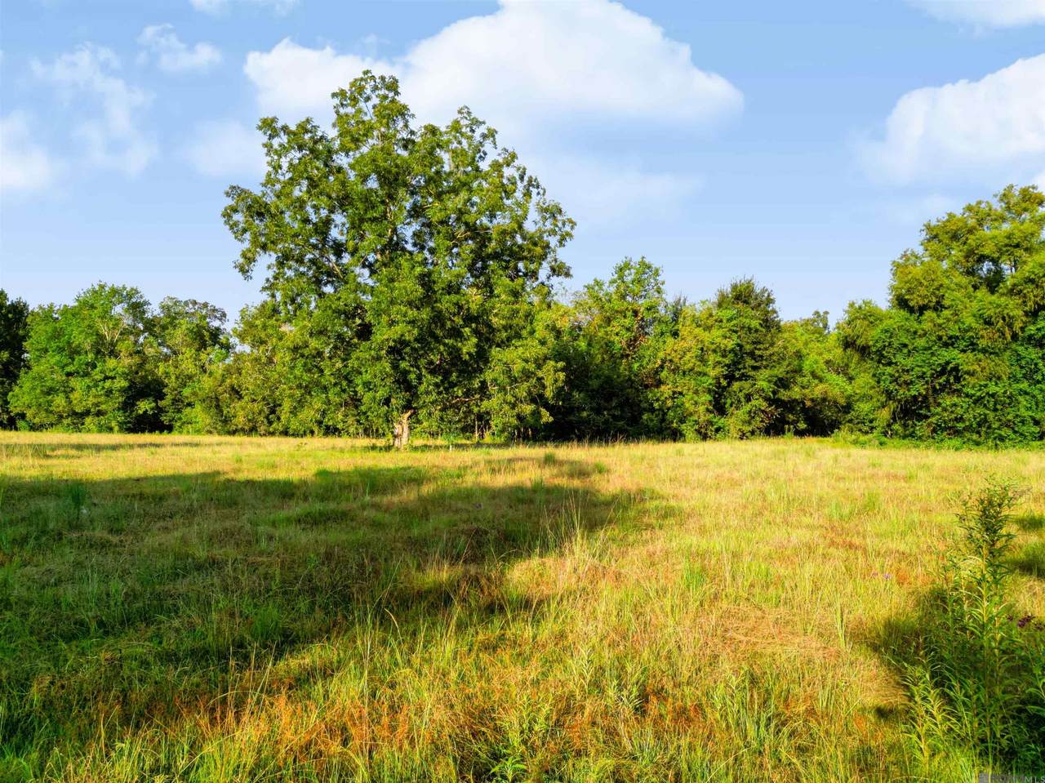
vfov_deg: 56.8
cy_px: 392
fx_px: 724
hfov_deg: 71.6
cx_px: 522
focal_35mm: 24
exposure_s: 1/2000
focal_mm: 6.72
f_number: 1.7
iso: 110
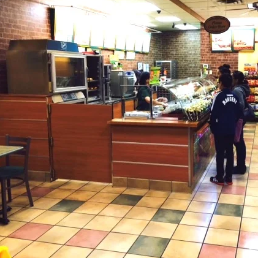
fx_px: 329
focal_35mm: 39
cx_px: 180
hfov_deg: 42.0
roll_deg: +1.9
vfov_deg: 42.8
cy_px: 113
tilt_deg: -8.7
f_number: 2.2
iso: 80
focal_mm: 4.15
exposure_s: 1/30
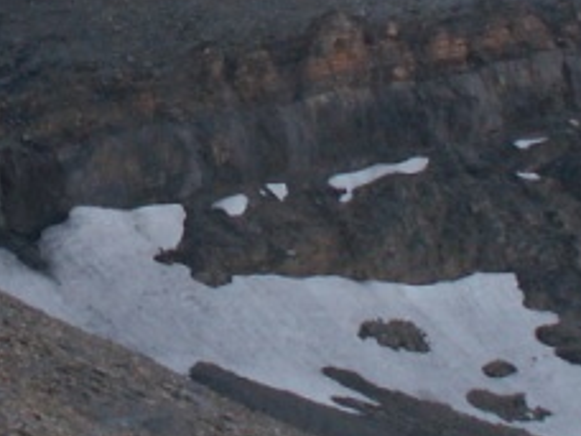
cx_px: 92
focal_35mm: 157
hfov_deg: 12.5
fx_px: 2635
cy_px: -82
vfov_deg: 9.3
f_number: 5
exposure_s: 1/100
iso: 50
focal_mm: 5.86
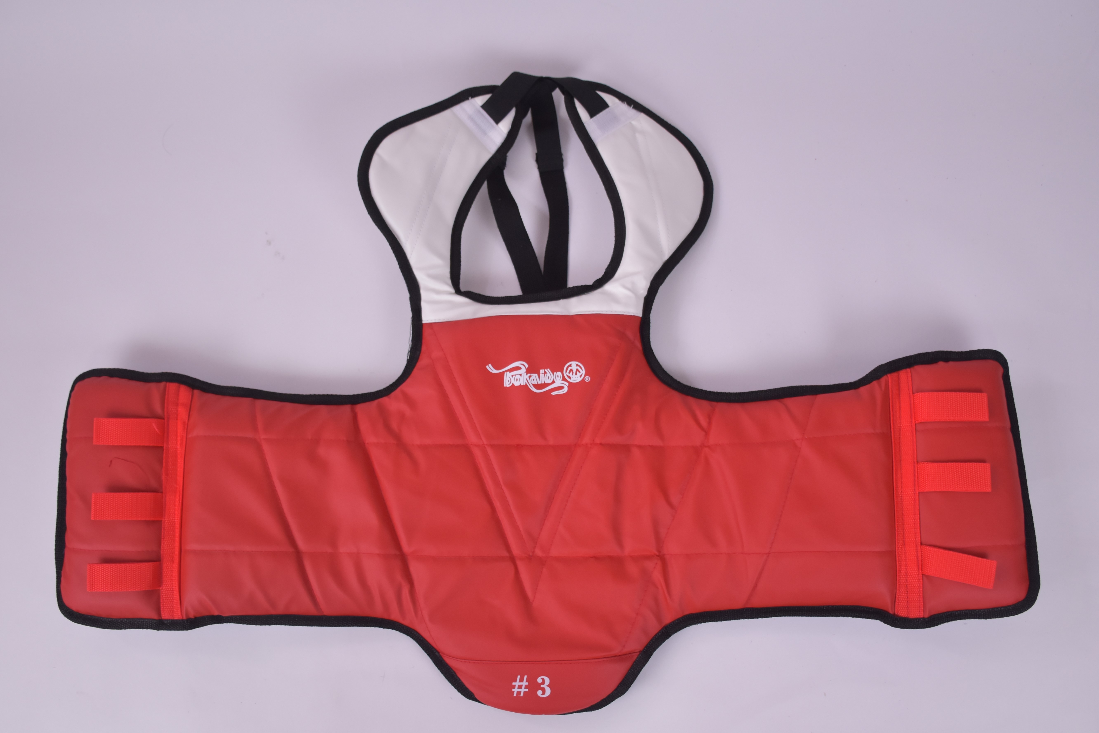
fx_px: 916
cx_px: 550
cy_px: 366
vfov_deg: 43.6
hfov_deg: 61.9
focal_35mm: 30
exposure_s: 1/125
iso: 800
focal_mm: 20
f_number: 3.5
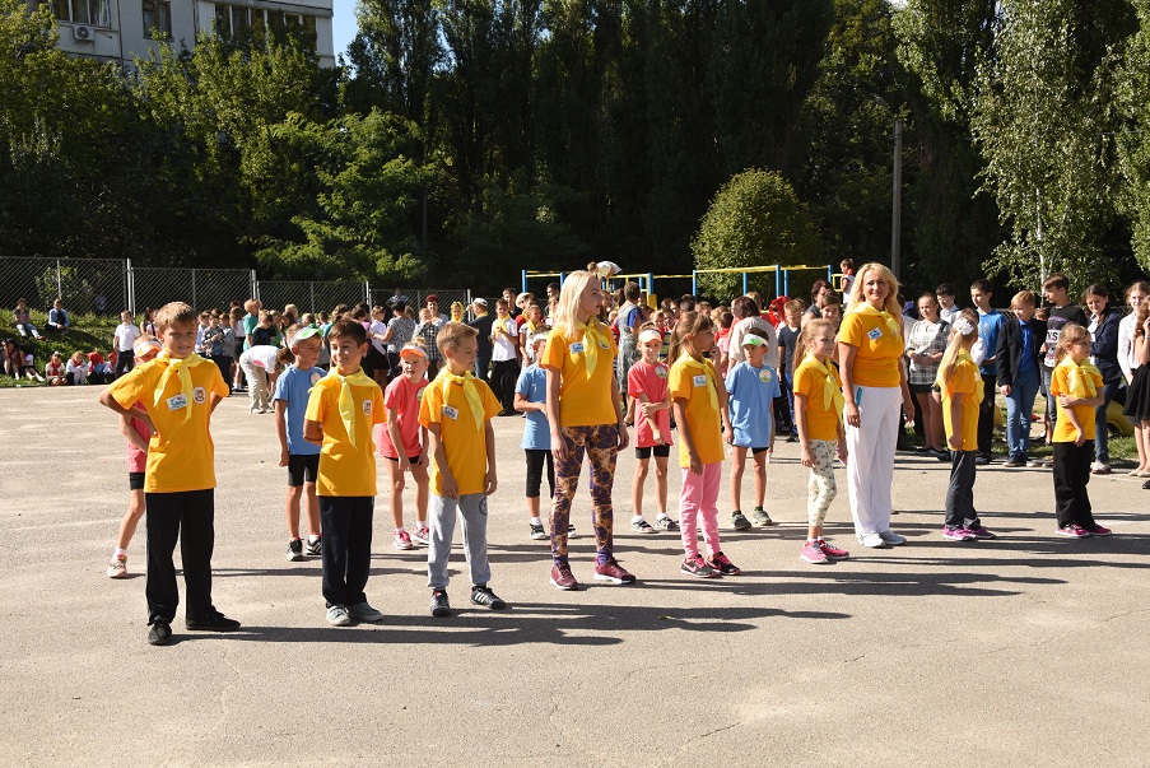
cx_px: 575
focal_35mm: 48
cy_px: 384
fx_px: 1534
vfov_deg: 28.1
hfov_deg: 41.1
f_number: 9
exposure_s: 1/400
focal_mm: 48
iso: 320
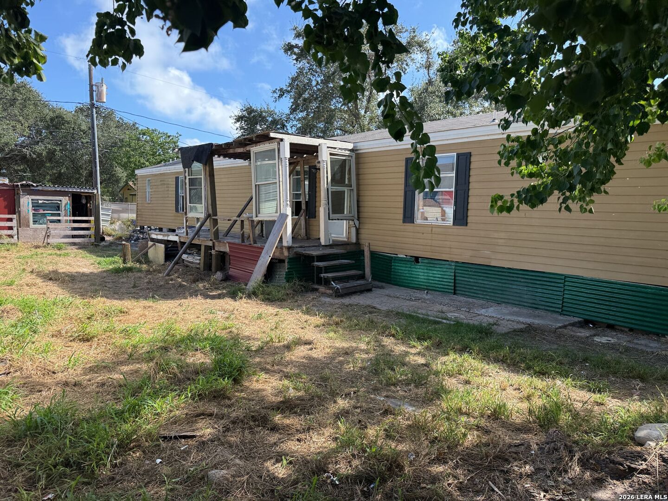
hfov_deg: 71.6
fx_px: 463
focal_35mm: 24
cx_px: 334
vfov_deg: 56.8
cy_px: 250
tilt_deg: -2.6
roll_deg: -3.1
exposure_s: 1/1553
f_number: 1.78
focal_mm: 6.76
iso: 100
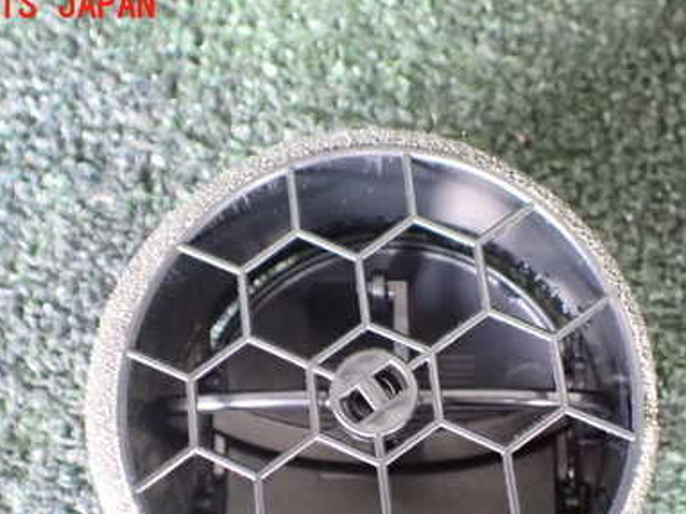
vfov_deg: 30.3
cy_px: 387
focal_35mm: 47
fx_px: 931
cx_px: 367
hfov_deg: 40.4
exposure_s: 1/30
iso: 1600
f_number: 2.3
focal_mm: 5.4
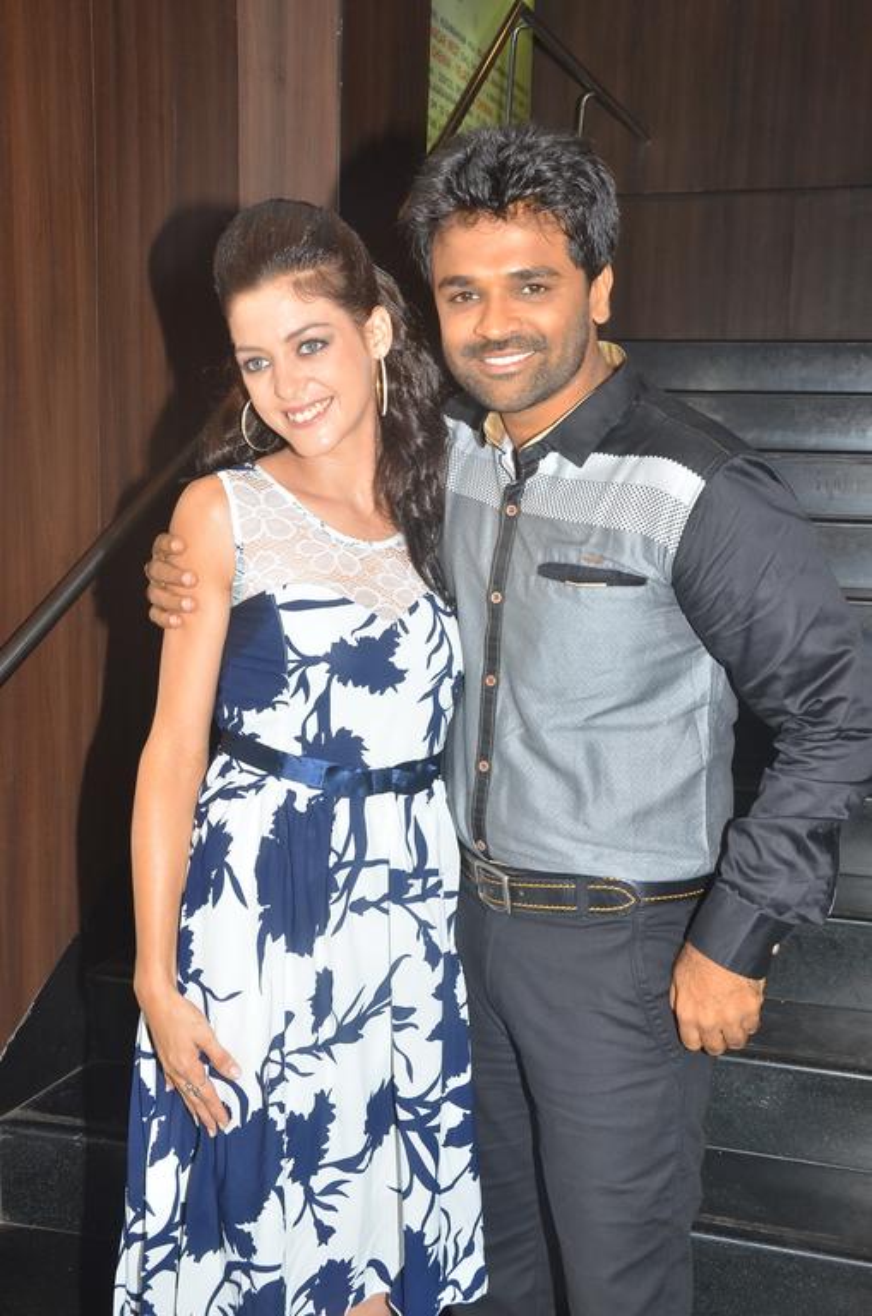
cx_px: 436
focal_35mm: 45
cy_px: 658
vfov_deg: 43.7
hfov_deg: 29.7
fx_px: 1642
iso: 800
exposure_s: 1/320
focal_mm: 30
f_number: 8
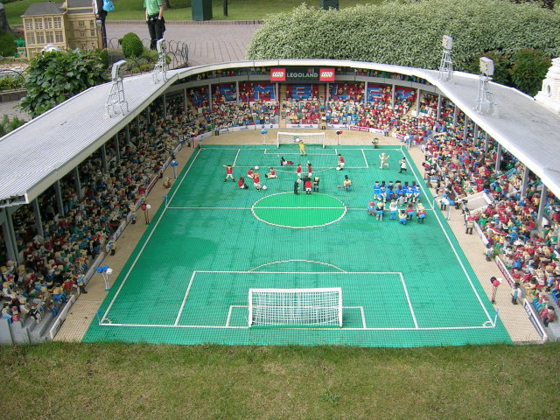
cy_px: 210
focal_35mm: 35
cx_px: 280
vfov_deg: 40.7
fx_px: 566
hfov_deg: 52.6
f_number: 2.8
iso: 50
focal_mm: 5.4
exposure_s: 1/214
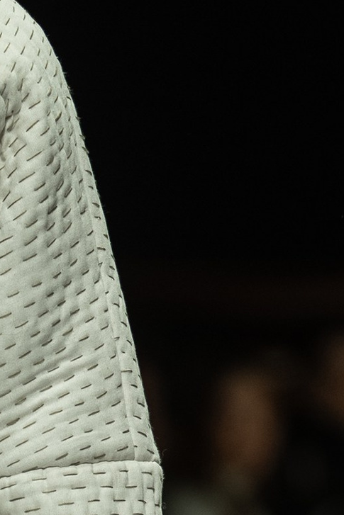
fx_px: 13495
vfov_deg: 2.2
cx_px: 753
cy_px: 298
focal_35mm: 942
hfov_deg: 1.5
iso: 200
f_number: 3.5
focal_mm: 178.4
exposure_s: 1/250
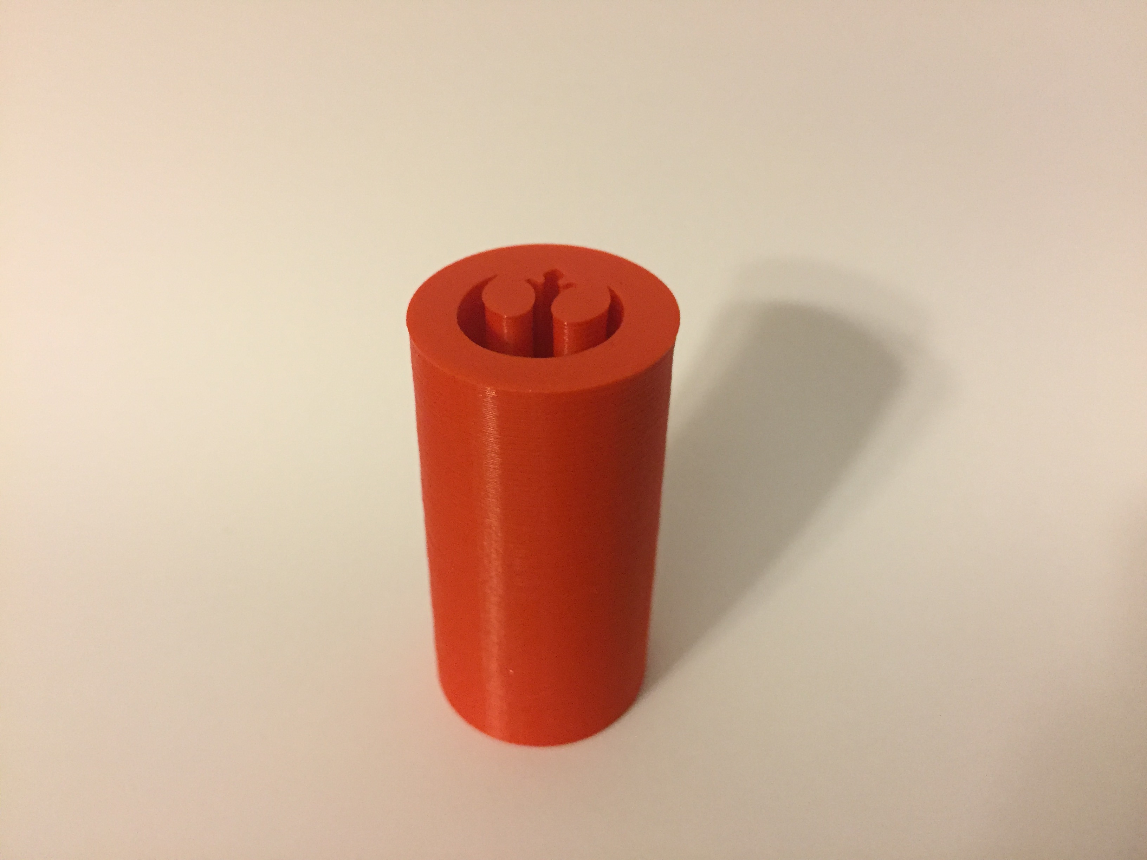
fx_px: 961
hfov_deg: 61.7
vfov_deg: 48.2
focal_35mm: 29
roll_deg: -0.9
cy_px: 430
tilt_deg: -38.5
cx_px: 574
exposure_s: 1/24
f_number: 2.2
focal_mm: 4.15
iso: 250
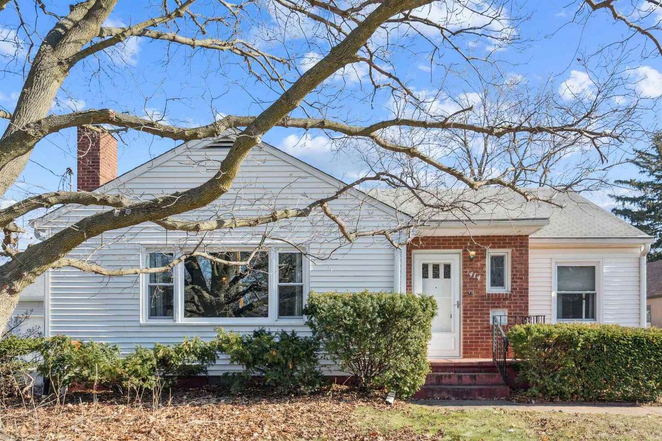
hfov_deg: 65.5
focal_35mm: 28
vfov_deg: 46.4
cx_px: 331
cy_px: 220
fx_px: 515
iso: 400
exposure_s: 1/250
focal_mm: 28
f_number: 9
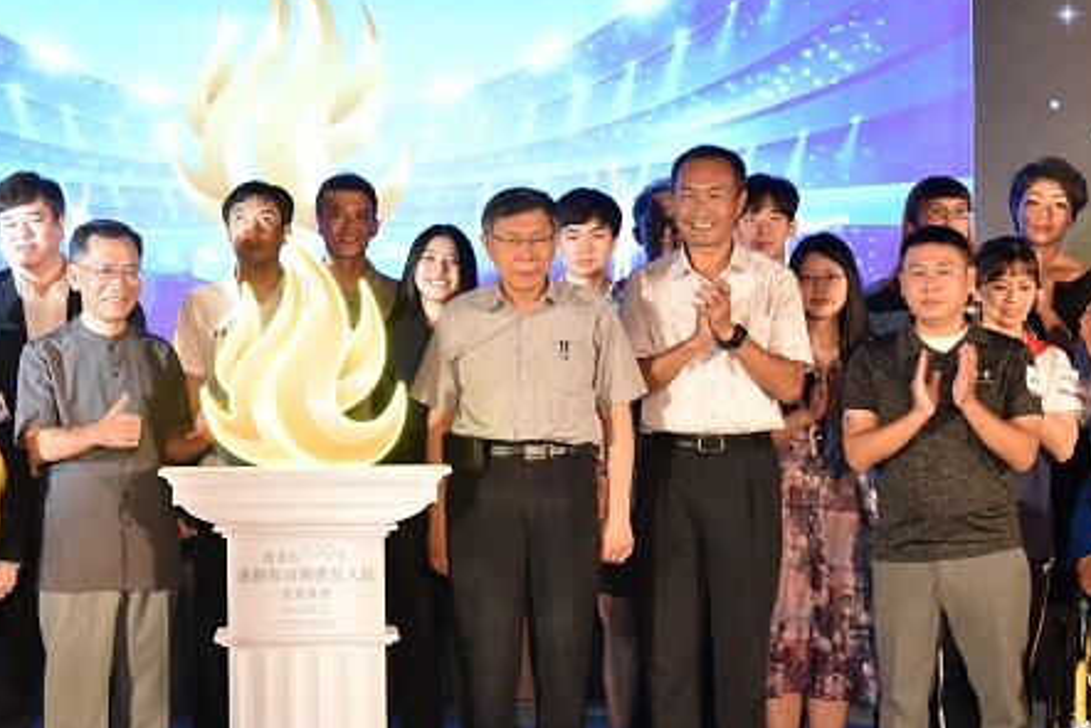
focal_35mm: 85
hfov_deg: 23.7
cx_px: 275
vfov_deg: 16.1
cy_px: 374
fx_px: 2577
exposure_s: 1/200
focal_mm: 48
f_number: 4.5
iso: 3200
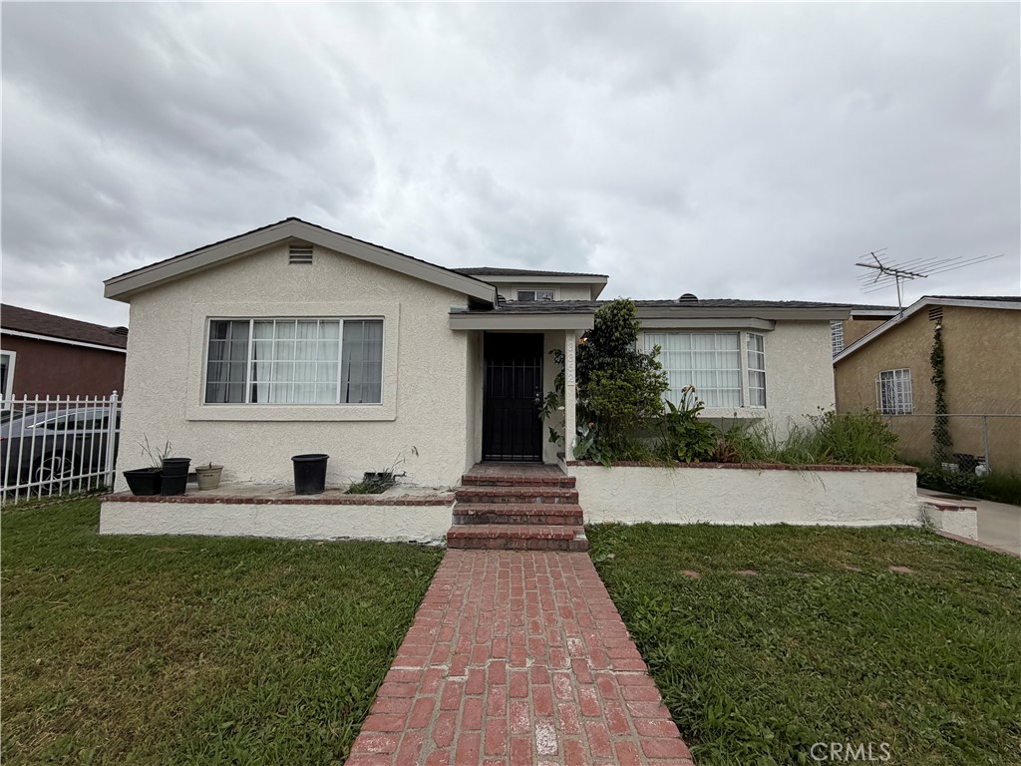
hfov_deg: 102.1
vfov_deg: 85.7
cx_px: 510
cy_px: 383
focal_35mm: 14
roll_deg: -0.7
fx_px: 413
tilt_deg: +3.9
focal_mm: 2.22
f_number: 2.2
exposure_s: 1/770
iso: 32
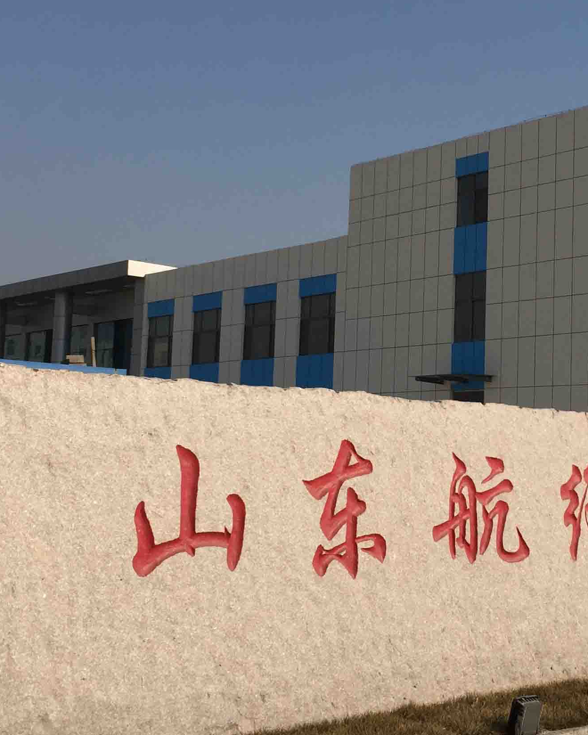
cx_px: 469
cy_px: 342
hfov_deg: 26.6
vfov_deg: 33.6
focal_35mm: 56
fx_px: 1218
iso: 32
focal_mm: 4.15
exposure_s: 1/3968
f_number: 2.2
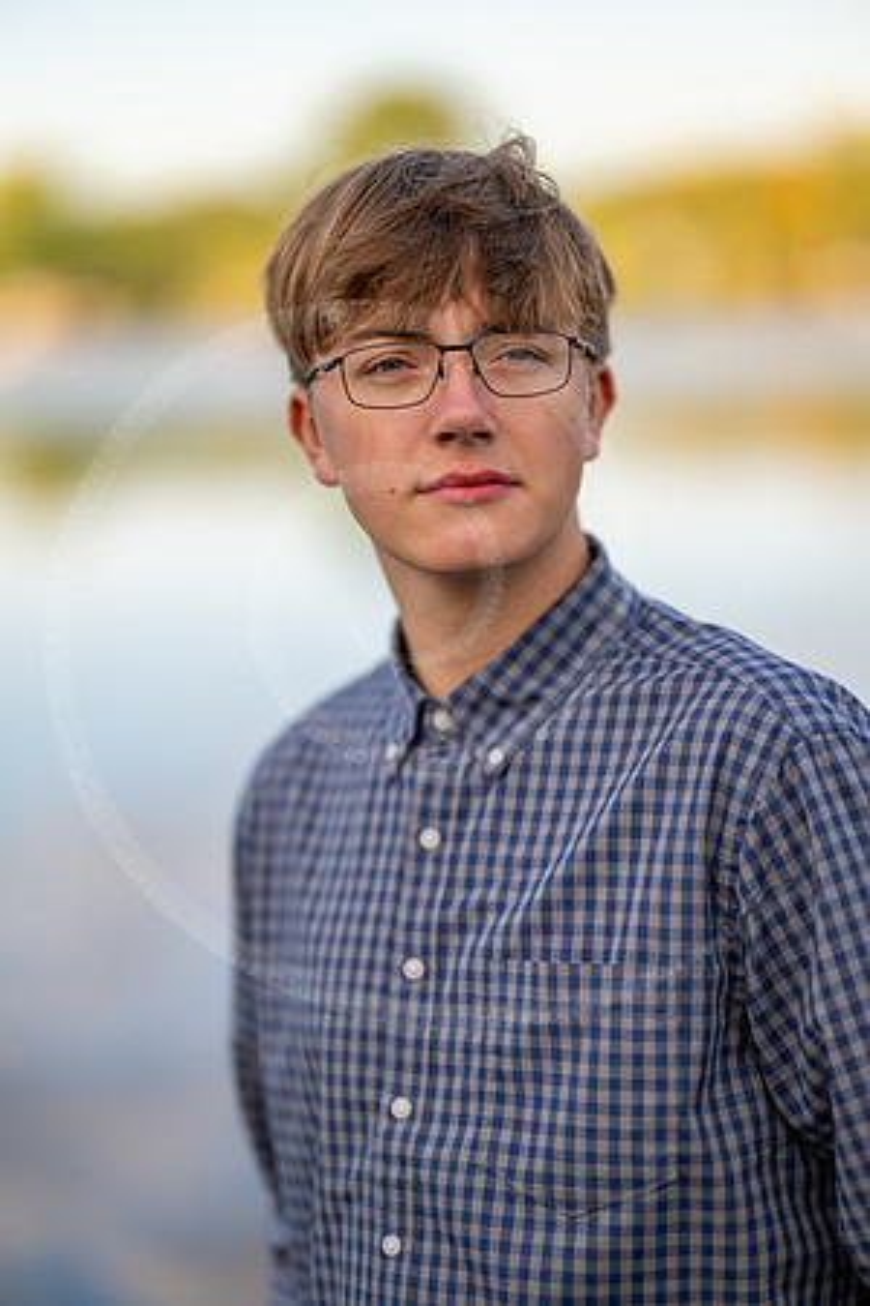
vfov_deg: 23.9
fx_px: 3081
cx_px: 435
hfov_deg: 16.1
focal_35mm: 85
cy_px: 653
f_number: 1.2
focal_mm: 85
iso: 100
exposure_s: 1/1600
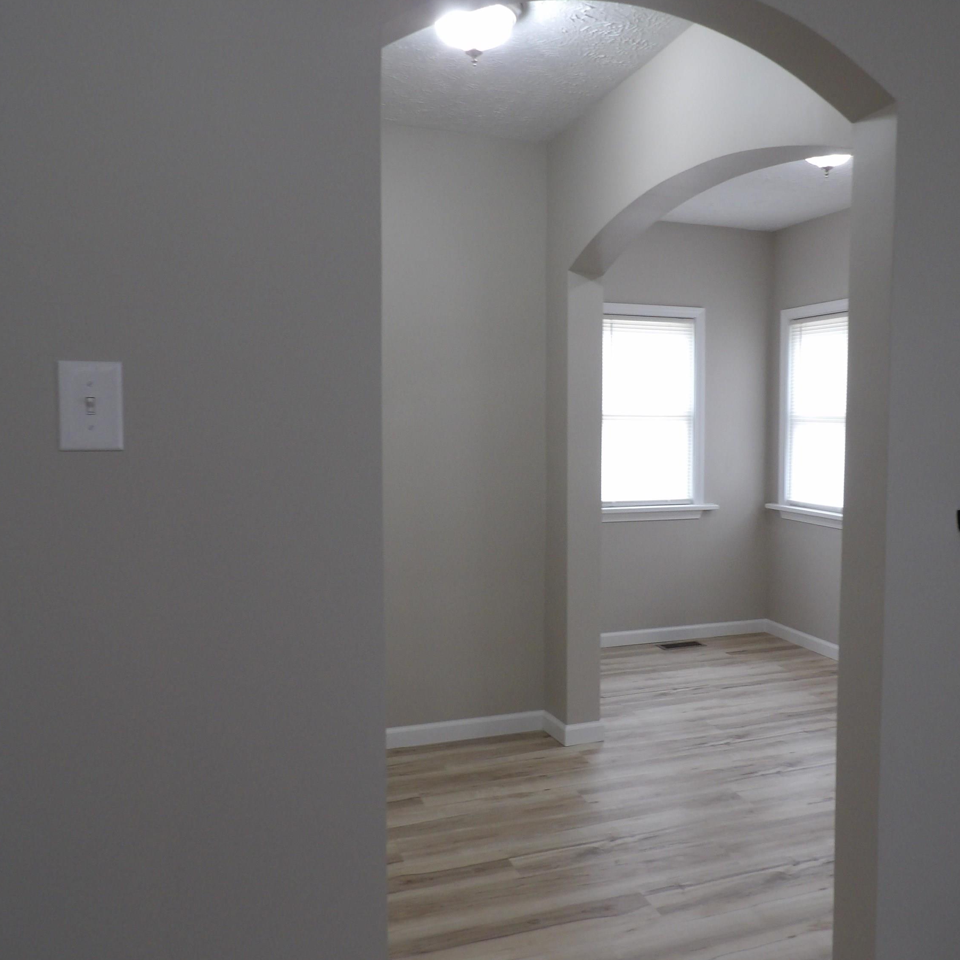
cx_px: 597
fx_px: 910
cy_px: 473
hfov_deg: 55.0
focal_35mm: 29
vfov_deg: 55.6
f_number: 3.2
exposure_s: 1/33
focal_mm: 4.3
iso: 159
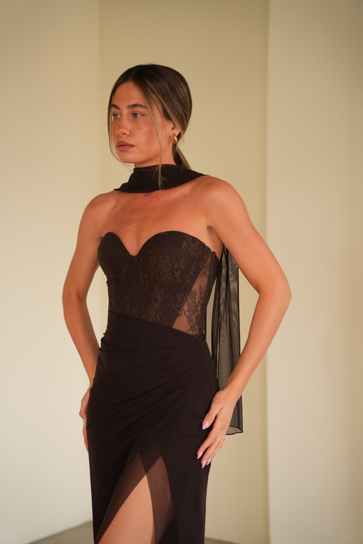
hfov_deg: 19.5
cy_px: 272
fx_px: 1059
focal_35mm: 70
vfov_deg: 28.8
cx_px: 182
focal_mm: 70
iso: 400
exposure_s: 1/125
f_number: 3.5
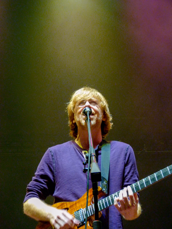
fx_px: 656
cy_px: 114
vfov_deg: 19.8
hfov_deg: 14.9
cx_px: 86
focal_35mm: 99
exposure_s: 1/50
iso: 400
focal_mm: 17.9
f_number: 3.5
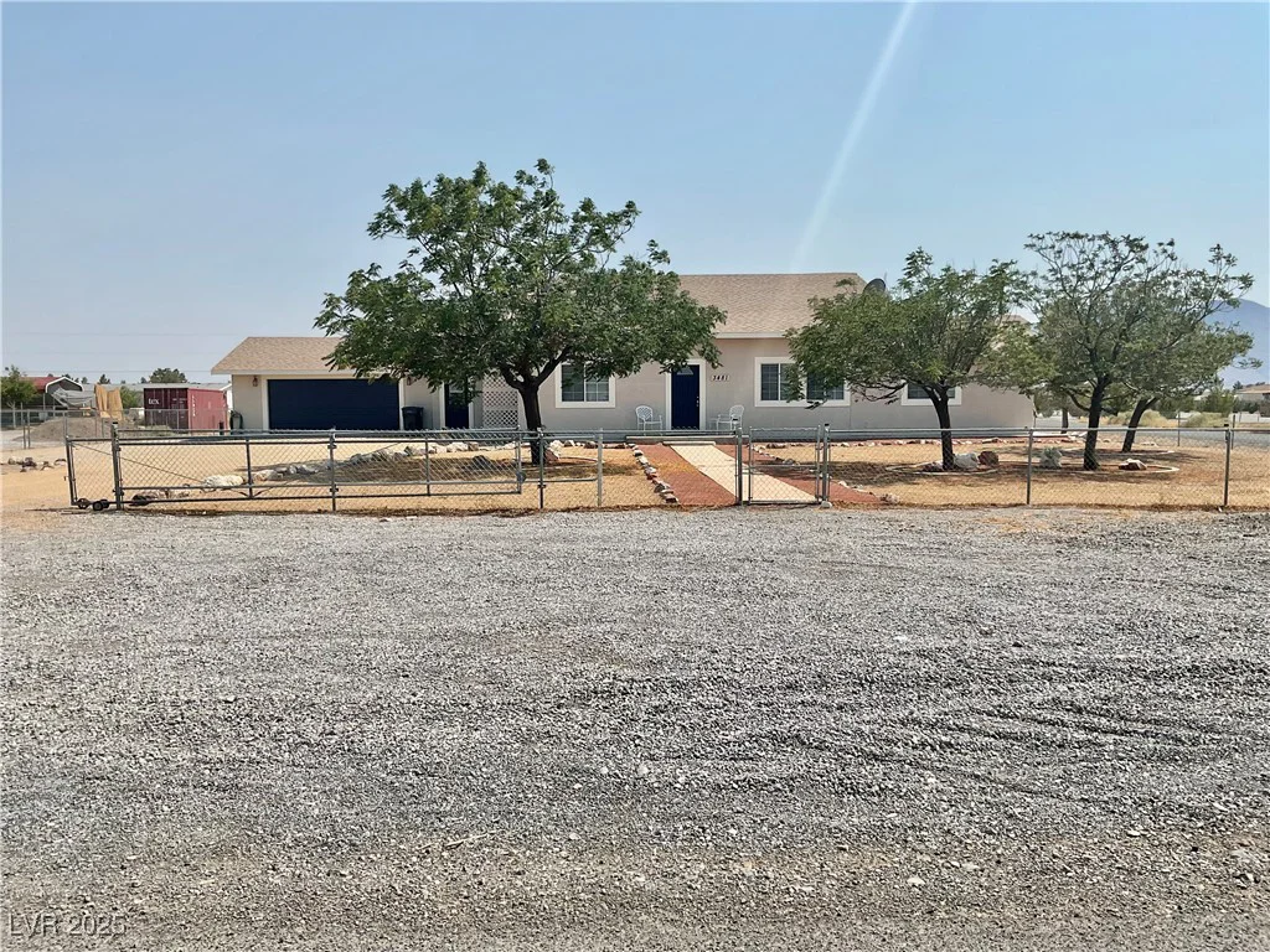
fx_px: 1064
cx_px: 635
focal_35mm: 29
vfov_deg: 48.2
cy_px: 476
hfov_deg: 61.7
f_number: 1.8
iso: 16
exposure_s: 1/3788
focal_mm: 3
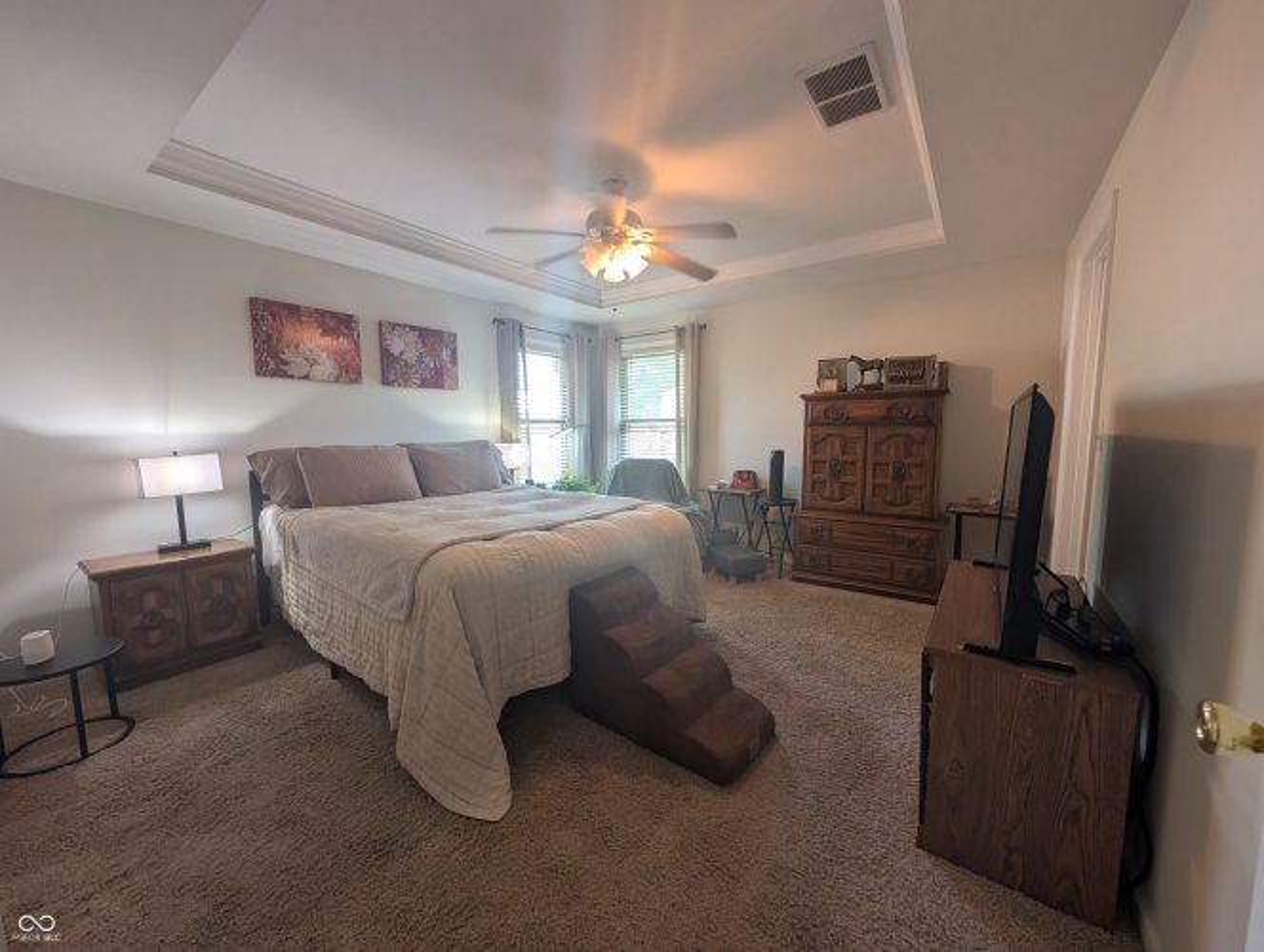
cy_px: 476
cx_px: 632
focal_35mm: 12
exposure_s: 1/60
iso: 146
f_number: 1.7
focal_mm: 2.02
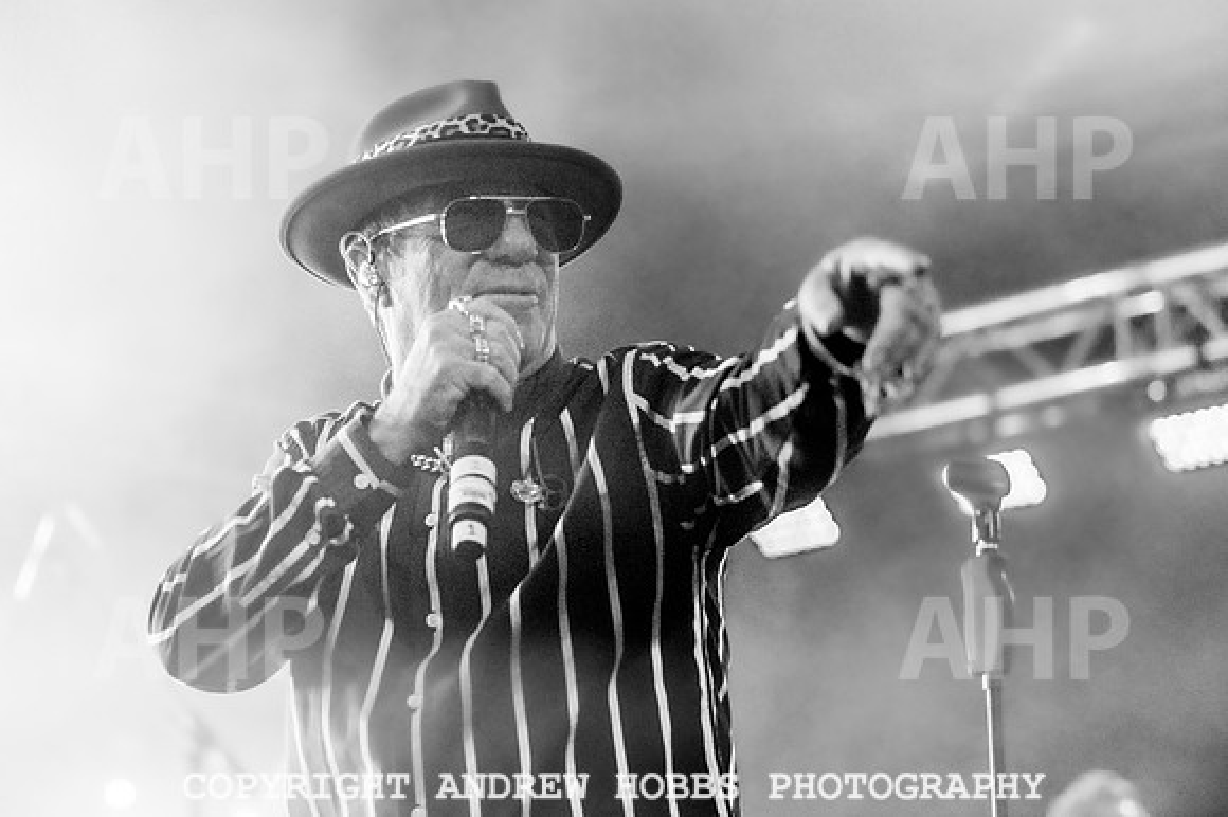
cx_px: 487
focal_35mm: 99
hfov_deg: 20.6
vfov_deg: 13.8
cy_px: 324
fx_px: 3377
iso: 6400
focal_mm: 82
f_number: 2.8
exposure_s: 1/2500
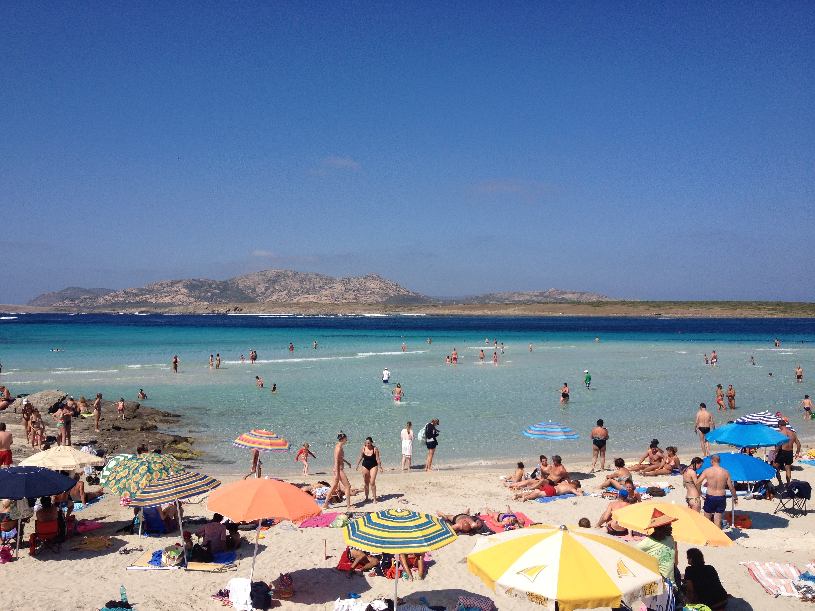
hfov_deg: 52.6
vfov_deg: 40.7
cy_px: 306
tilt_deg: -1.5
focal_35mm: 35
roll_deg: +0.8
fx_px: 824
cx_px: 408
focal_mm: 4.28
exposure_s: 1/2907
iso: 50
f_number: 2.4
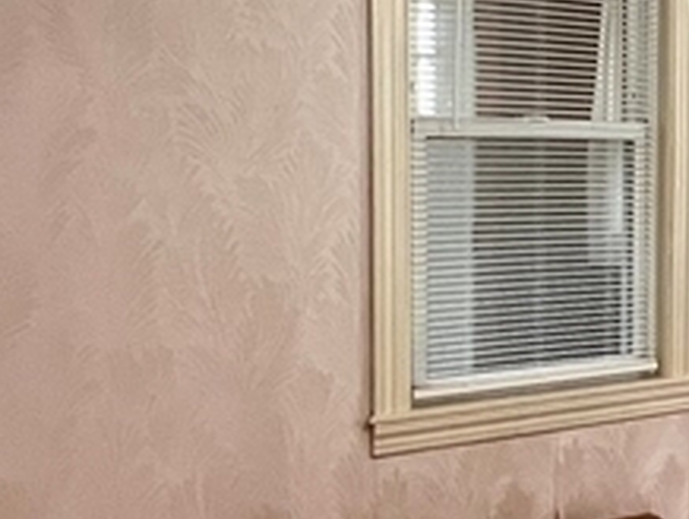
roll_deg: -0.8
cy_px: 247
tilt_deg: -4.8
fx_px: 1215
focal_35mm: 61
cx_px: 796
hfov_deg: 28.2
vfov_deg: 24.1
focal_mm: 1.57
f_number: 1.8
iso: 125
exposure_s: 1/60
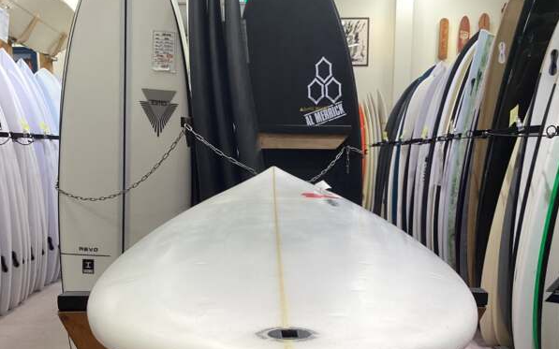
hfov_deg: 45.3
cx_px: 280
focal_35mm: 44
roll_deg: +0.3
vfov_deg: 28.4
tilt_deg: -9.8
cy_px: 294
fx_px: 670
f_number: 2.4
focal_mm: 3.3
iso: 50
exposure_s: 1/50
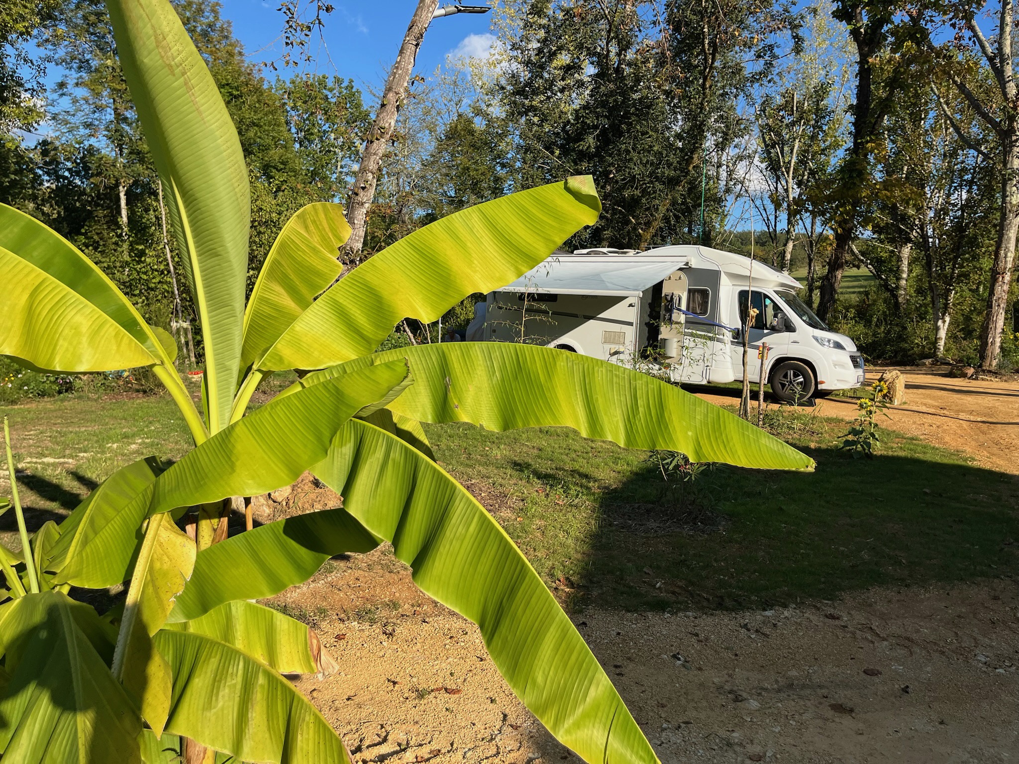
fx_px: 765
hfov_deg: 67.3
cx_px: 510
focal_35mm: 26
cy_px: 382
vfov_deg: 53.1
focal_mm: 5.1
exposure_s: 1/2222
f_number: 1.6
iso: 50
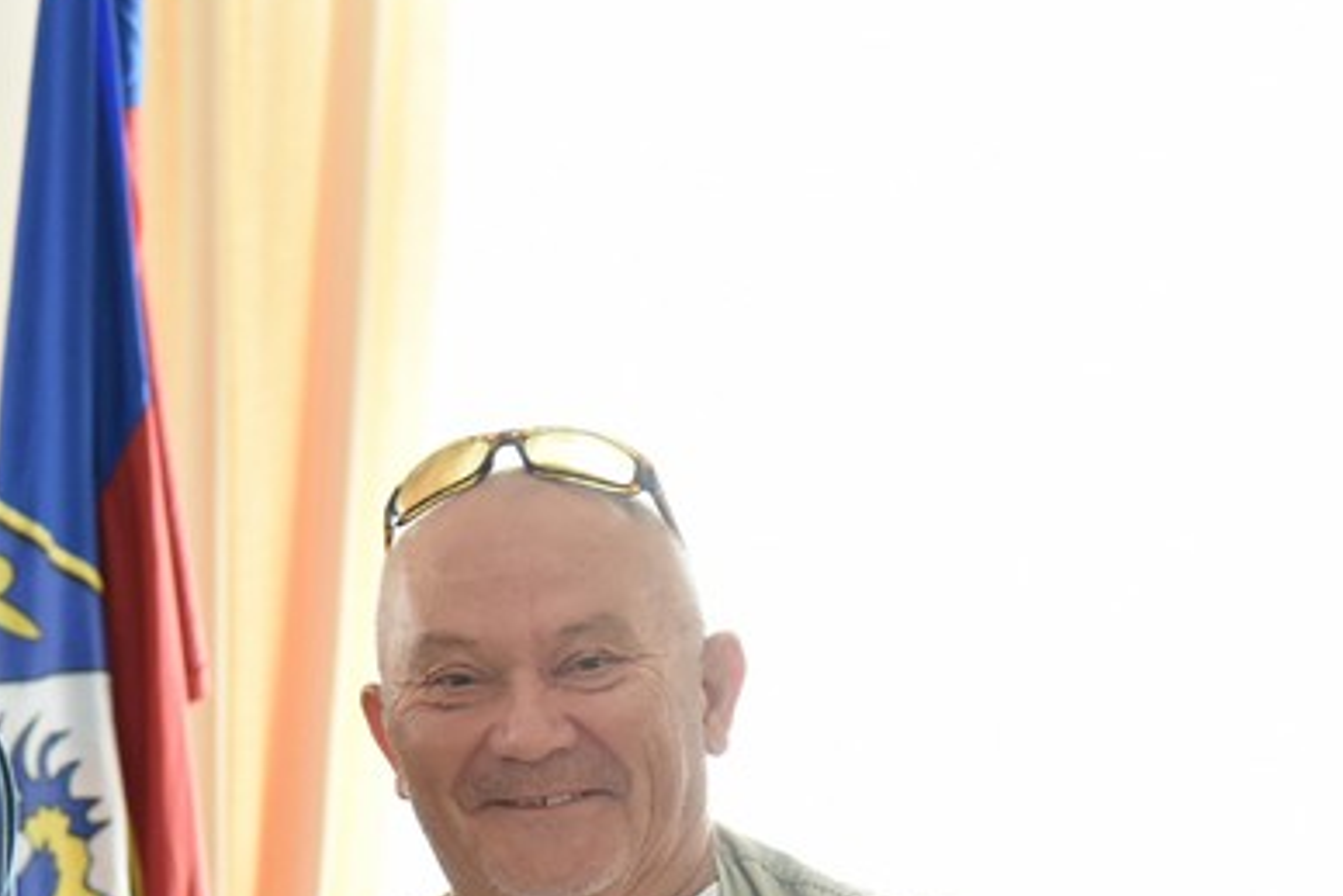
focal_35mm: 131
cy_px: 894
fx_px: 4889
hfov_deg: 15.5
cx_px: 232
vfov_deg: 10.4
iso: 5000
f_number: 4
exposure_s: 1/640
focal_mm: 62
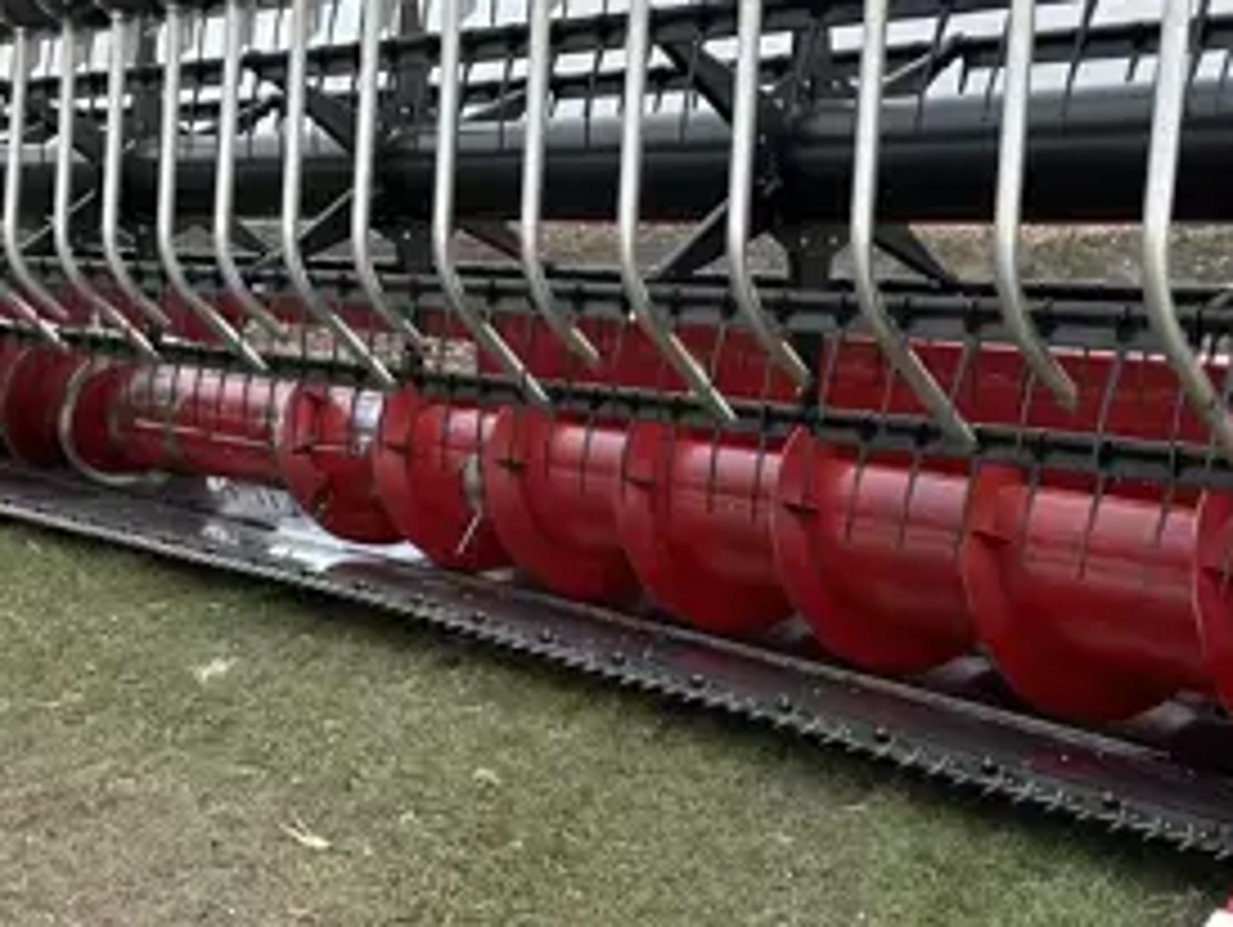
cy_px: 423
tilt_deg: -9.6
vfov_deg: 26.1
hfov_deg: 34.3
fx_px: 1996
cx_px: 693
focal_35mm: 56
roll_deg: +2.5
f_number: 1.78
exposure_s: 1/1664
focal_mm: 6.86
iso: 80
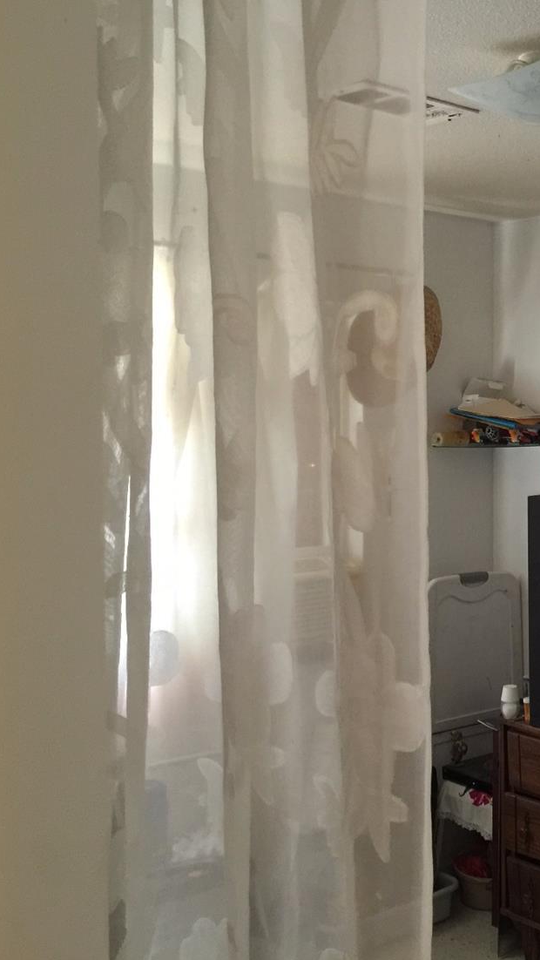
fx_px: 1094
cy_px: 476
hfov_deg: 25.4
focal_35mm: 43
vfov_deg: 47.4
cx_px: 617
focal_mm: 4.15
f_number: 2.2
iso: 125
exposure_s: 1/15
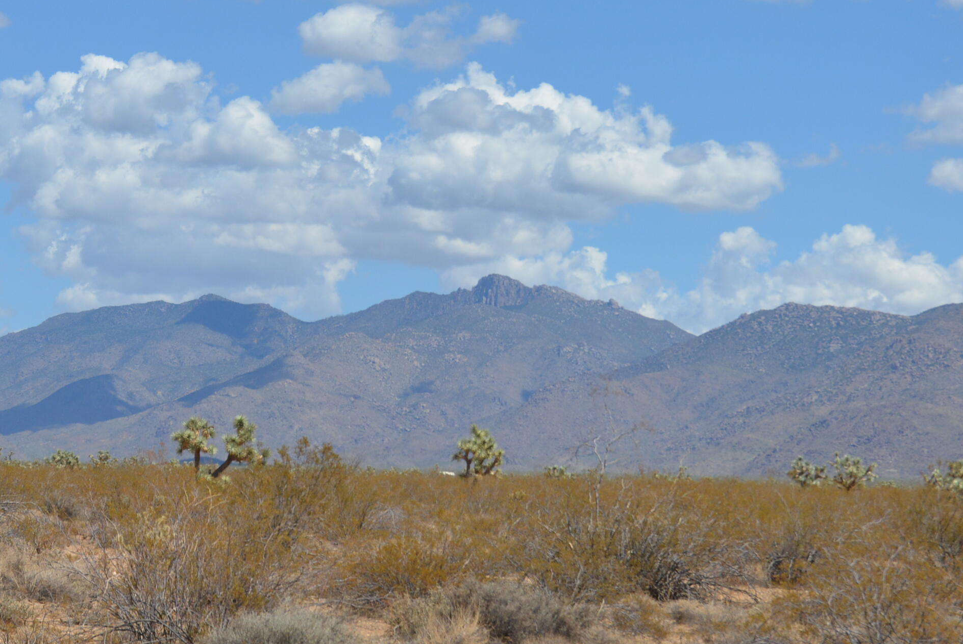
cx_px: 608
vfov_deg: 10.5
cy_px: 368
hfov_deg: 15.6
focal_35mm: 131
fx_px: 3502
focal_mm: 55
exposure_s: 1/2000
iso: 400
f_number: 7.1
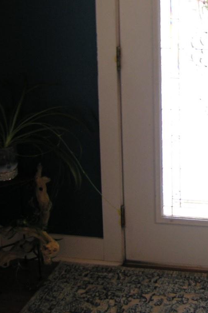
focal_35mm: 68
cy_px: 39
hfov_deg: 18.9
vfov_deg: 28.6
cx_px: 248
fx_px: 590
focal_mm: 6.1
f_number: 2.6
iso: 62
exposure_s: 1/7.6
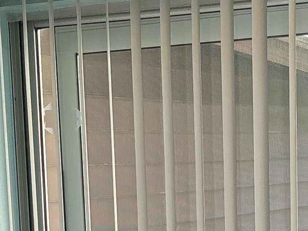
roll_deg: +2.2
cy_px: 352
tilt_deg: -8.8
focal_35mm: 137
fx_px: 1219
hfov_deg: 14.4
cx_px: 171
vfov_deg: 10.4
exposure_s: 1/258
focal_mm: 5.96
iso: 64
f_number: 1.6
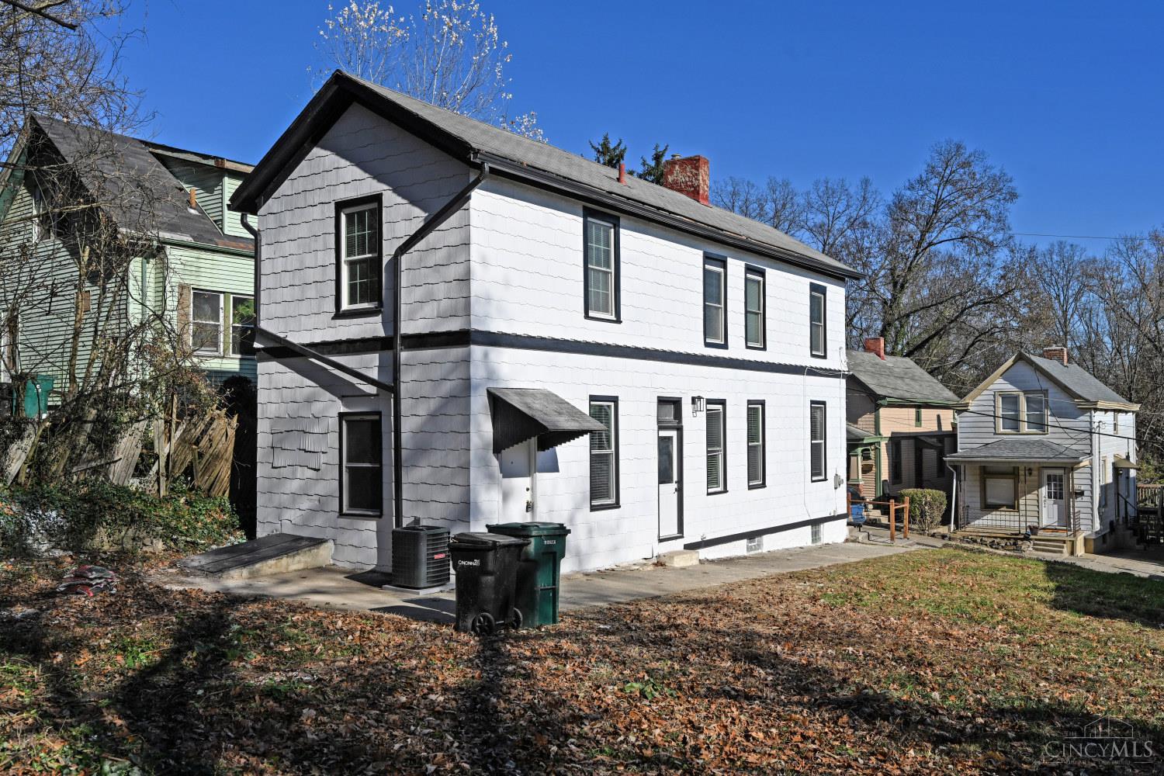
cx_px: 582
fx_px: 970
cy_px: 388
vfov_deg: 43.6
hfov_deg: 61.9
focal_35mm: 30
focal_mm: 30
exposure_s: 1/640
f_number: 9
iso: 100
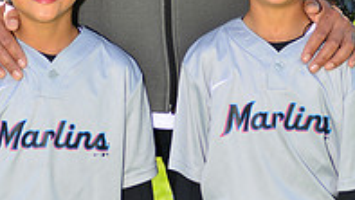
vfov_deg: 3.6
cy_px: -108
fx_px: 3192
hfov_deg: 6.4
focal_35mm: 339
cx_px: 187
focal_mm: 110
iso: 100
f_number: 5
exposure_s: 1/250
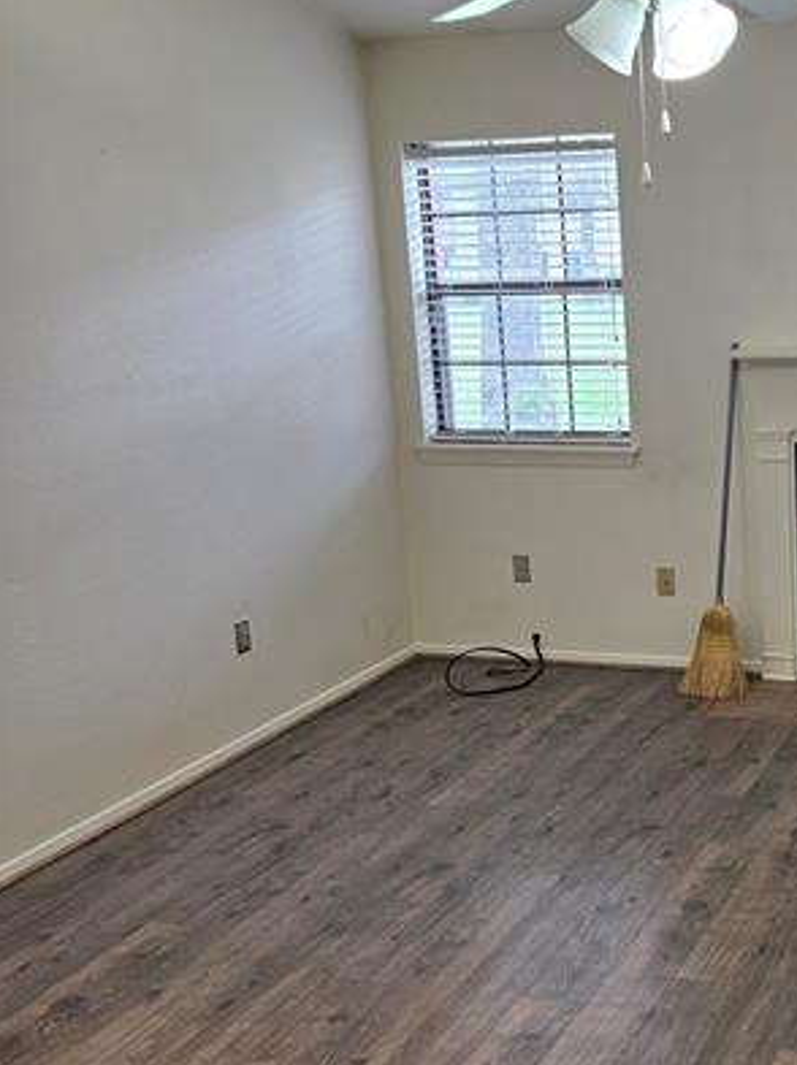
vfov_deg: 42.1
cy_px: 553
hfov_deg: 30.2
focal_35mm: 45
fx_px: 1384
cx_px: 773
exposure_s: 1/120
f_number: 1.8
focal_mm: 5.4
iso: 64
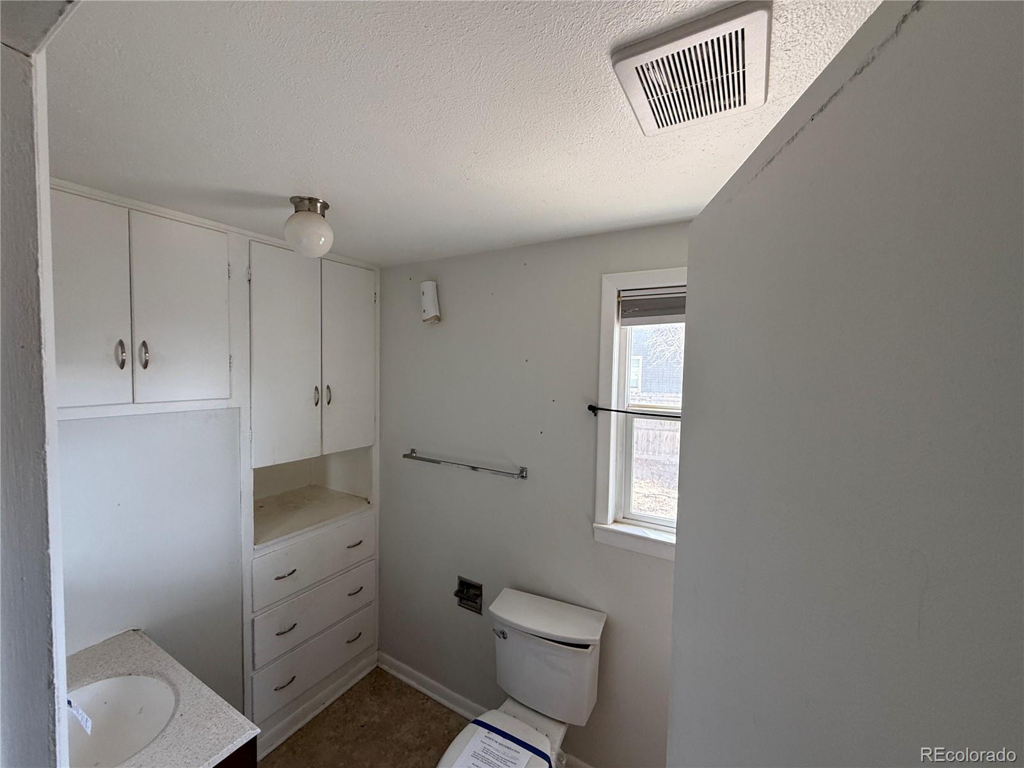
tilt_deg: -2.3
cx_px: 512
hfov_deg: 102.1
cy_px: 384
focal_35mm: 14
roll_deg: -1.7
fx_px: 414
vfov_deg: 85.7
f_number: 2.2
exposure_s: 1/99
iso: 125
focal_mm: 2.22
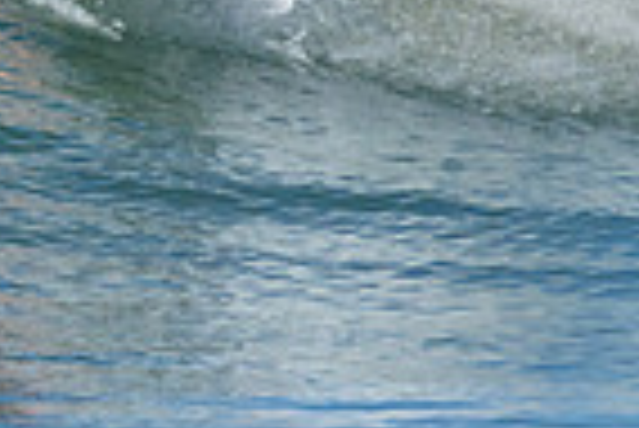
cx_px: -171
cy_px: -164
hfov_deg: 0.6
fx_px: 58190
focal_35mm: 3275
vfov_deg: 0.4
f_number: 11
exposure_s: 1/2000
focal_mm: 800
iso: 2500
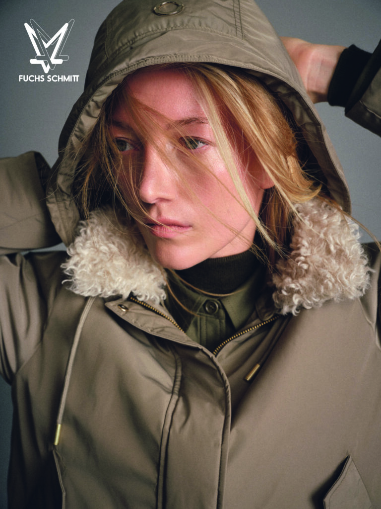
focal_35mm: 51
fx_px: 748
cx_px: 190
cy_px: 254
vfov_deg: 37.5
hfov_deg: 28.6
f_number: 8
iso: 2500
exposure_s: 1/320
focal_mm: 64
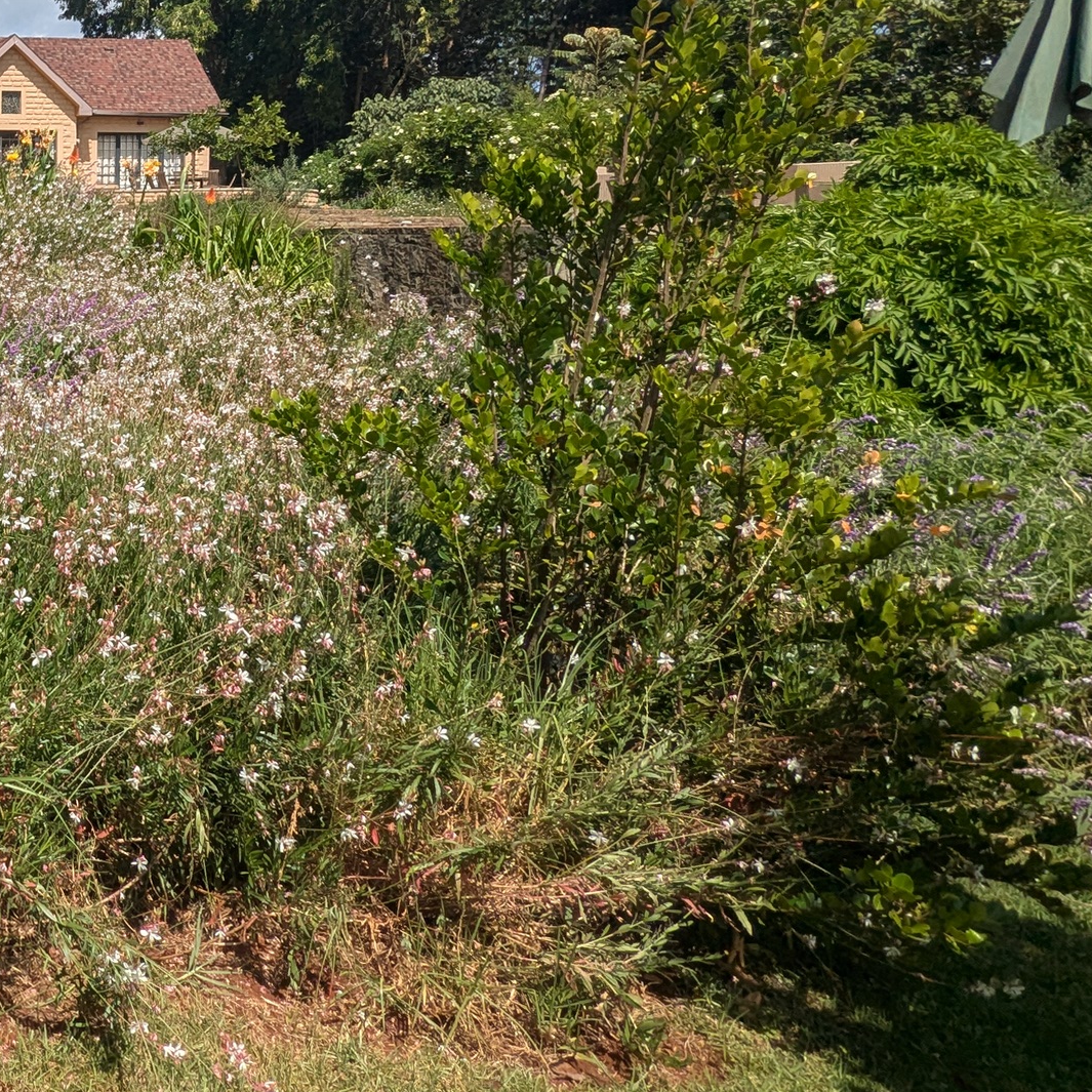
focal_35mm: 34
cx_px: -195
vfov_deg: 47.1
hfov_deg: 37.6
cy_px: 310
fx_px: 1213
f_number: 2.2
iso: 51
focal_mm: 2.35
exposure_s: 1/2066
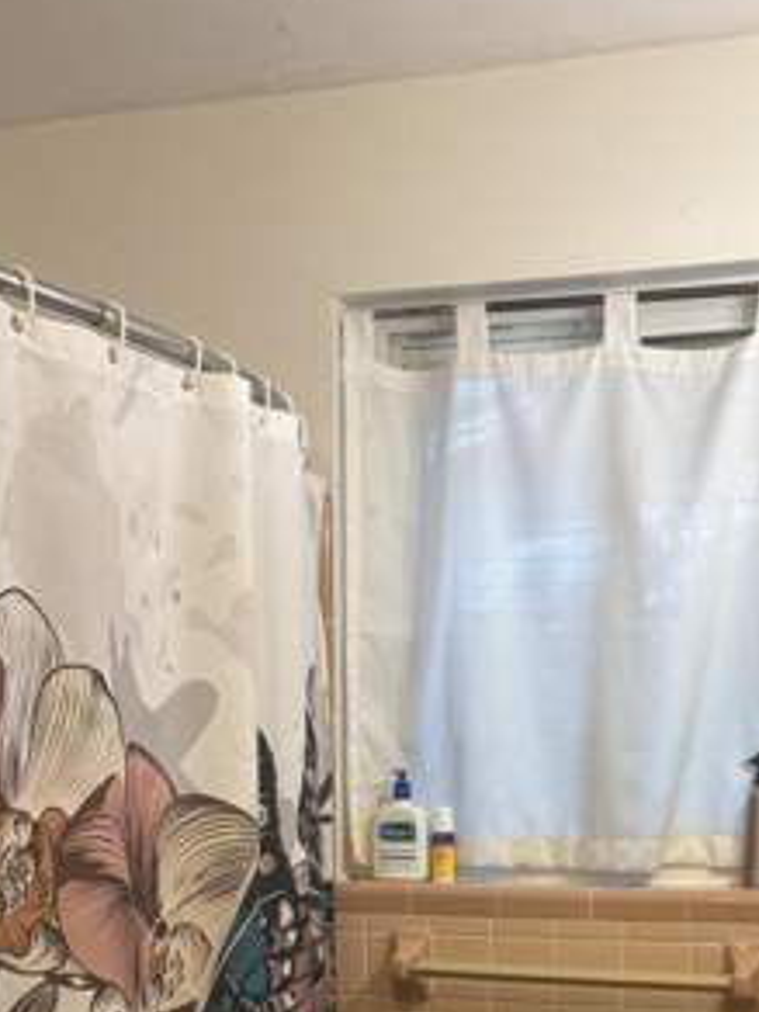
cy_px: 1057
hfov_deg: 25.7
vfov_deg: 30.8
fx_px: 1666
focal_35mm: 57
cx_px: 402
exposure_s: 1/120
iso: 100
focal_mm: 5.96
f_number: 1.6
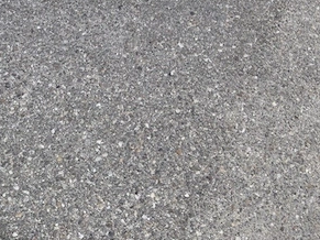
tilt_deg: -25.1
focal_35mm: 77
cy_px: -165
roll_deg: -4.1
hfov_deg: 25.2
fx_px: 712
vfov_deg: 16.6
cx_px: 98
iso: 100
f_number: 1.78
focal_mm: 6.76
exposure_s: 1/344
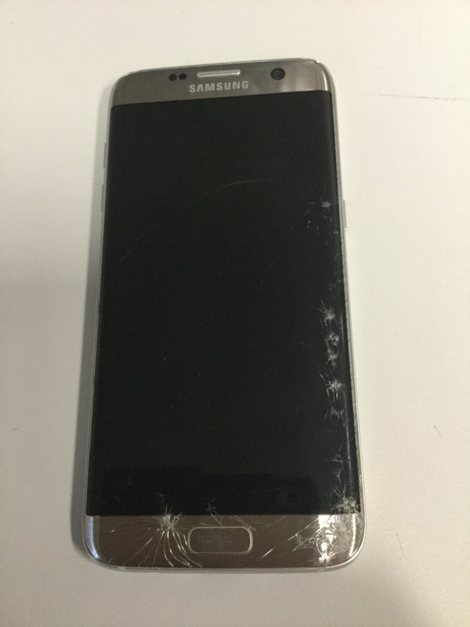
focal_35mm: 31
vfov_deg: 58.4
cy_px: 314
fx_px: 561
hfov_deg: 45.4
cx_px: 235
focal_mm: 3.3
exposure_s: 1/25
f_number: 2.4
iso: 200
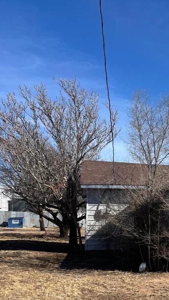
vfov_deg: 41.7
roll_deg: -0.3
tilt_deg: +1.0
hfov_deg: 21.5
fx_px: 391
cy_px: 193
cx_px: 232
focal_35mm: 49
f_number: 1.5
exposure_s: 1/4630
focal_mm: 5.7
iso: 50
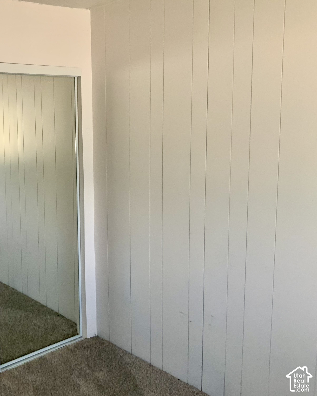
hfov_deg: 37.5
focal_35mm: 38
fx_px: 446
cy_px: 198
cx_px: 55
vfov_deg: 47.9
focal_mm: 3
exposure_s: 1/60
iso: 125
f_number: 1.8
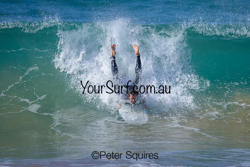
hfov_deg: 1.9
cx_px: 149
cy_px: 71
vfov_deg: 1.3
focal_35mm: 1100
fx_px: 7641
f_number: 6.3
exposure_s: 1/2000
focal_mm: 800
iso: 360
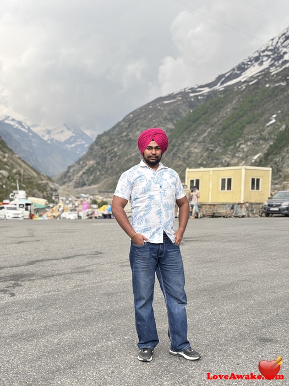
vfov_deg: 36.8
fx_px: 579
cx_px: 144
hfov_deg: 28.0
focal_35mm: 52
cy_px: 193
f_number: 1.6
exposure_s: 1/294
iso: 32
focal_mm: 5.96
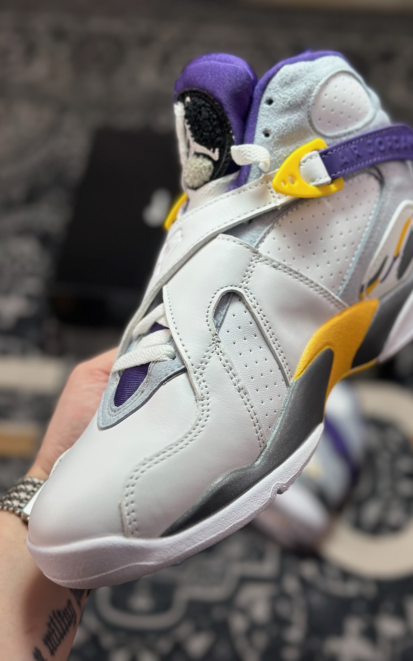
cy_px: 330
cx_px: 245
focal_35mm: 51
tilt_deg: -53.7
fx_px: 918
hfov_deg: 25.3
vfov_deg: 39.6
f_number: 1.78
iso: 80
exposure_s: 1/1453
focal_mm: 6.86
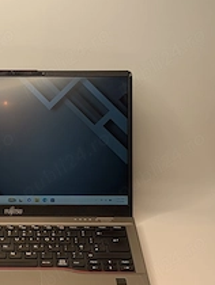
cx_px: 18
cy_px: 187
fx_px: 769
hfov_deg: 15.7
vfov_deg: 21.0
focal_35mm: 93
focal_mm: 6.9
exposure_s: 1/58
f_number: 1.68
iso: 22
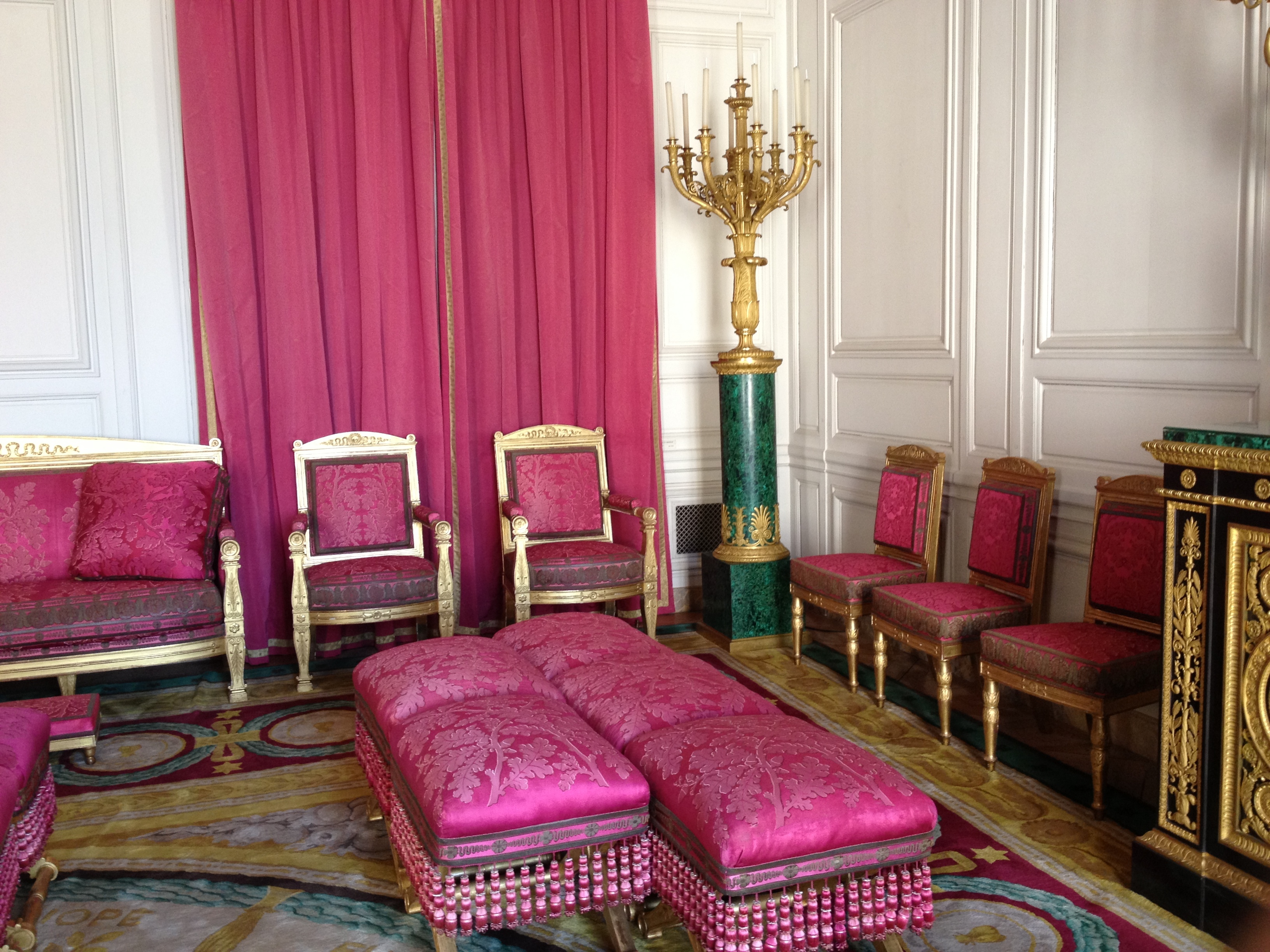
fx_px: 1284
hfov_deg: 52.6
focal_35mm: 35
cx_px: 635
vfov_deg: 40.7
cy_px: 476
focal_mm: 4.28
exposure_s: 1/20
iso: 100
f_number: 2.4
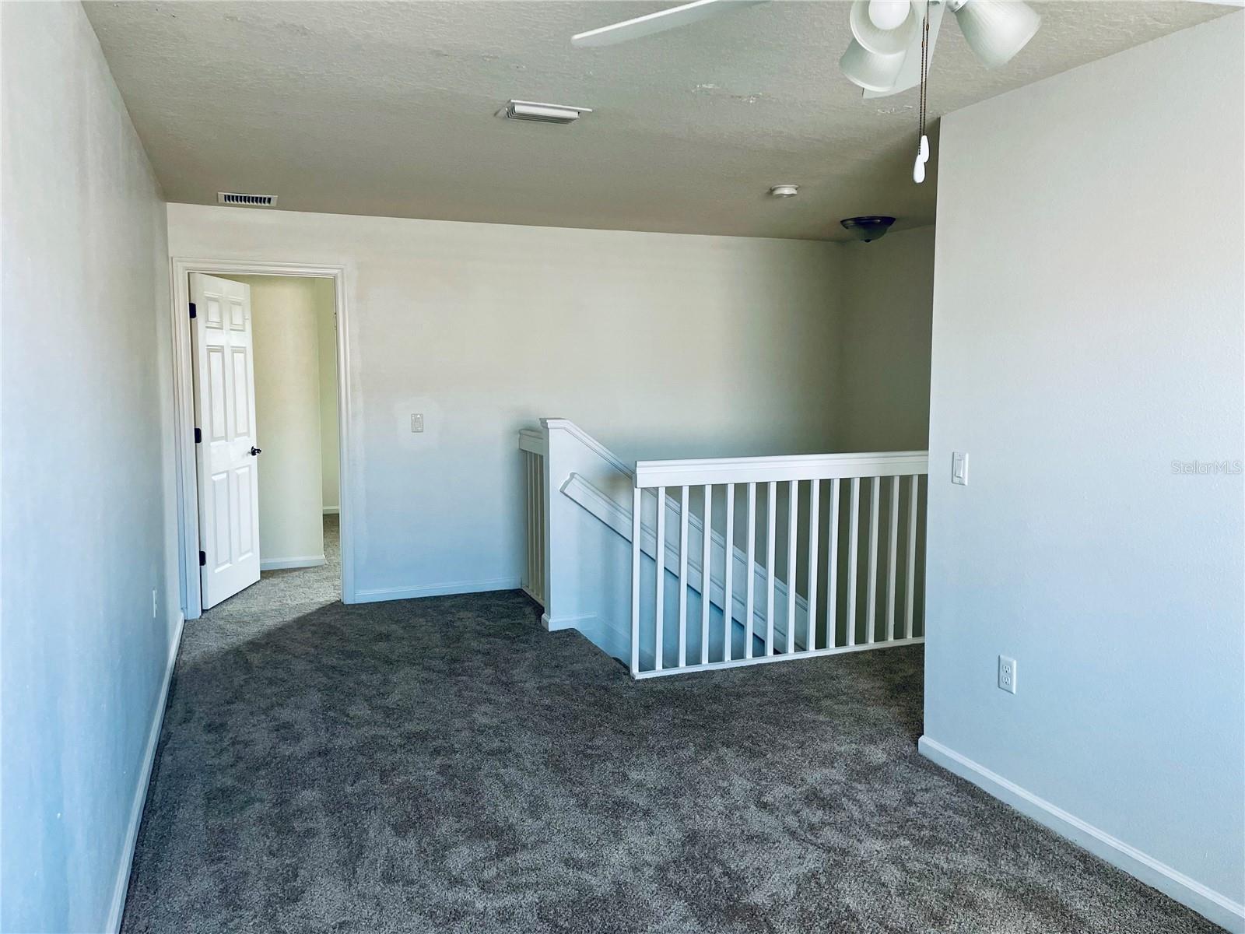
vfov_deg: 53.1
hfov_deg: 67.3
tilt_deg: -5.3
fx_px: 935
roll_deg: +0.6
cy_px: 467
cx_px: 622
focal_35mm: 26
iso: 100
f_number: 1.6
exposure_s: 1/121
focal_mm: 4.2
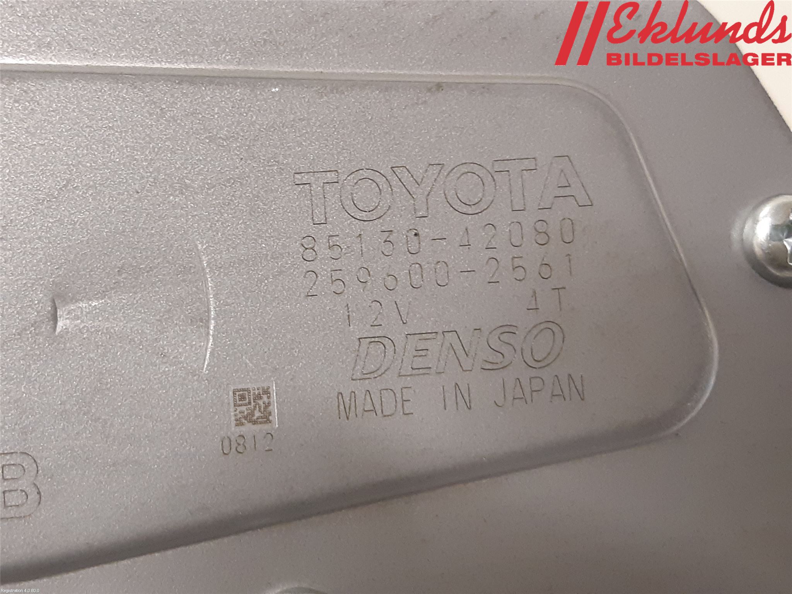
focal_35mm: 26
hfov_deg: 67.3
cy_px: 297
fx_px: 595
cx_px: 396
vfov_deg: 53.1
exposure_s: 1/25
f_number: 1.7
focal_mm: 3.93
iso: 250
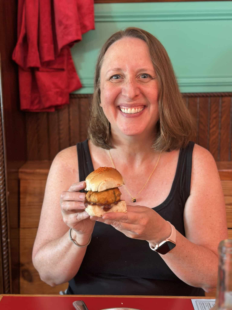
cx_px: 116
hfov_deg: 30.3
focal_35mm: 48
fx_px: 429
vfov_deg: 39.7
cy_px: 155
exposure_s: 1/40
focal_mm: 6.86
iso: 250
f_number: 1.78
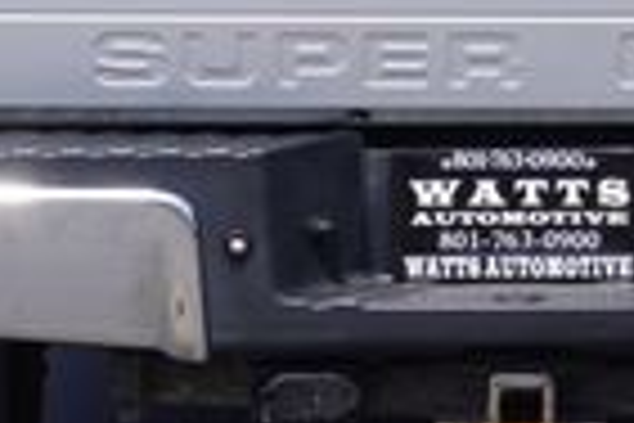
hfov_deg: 8.8
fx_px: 4085
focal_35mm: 232
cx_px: 535
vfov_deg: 5.9
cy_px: -54
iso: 100
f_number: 11
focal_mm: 34
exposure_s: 1/125
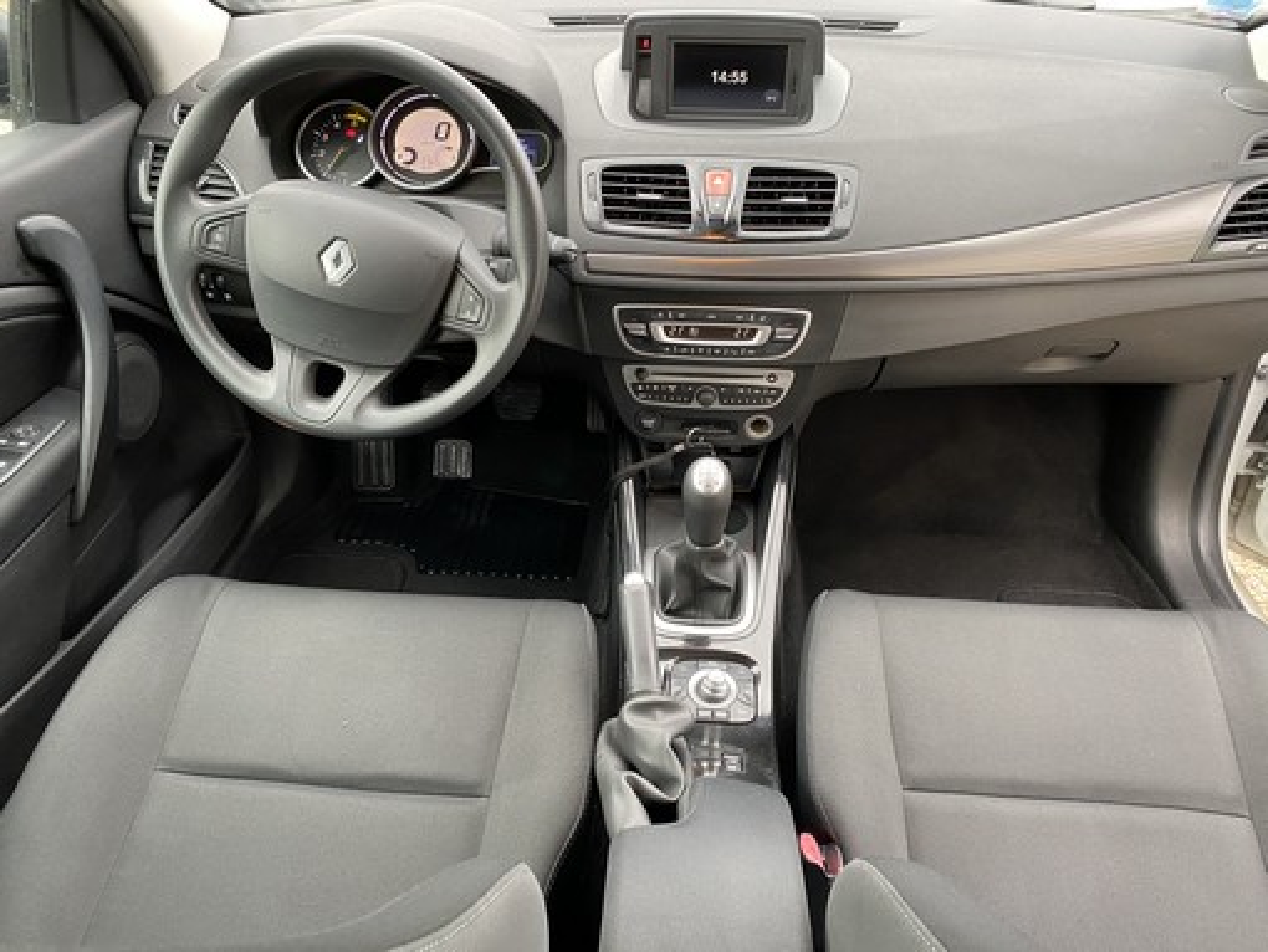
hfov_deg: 67.3
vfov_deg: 53.1
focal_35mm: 26
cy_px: 476
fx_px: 953
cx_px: 634
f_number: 1.8
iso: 200
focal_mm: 4.25
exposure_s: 1/59
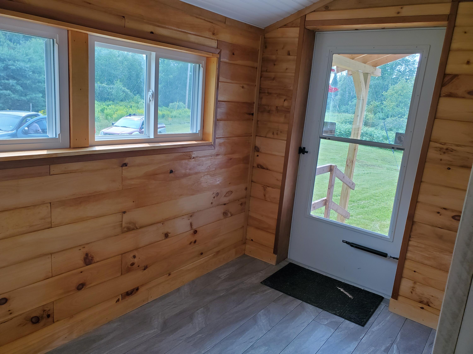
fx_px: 355
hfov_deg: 67.3
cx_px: 236
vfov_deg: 53.1
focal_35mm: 26
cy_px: 177
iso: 64
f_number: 2.4
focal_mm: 4.3
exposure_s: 1/120
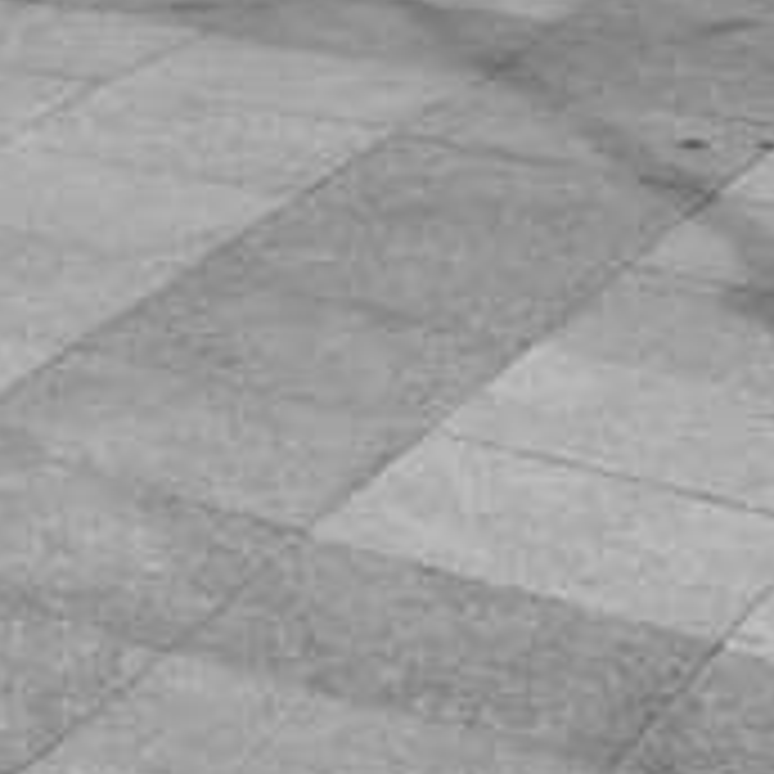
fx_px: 3592
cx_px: -1883
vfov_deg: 12.3
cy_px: 297
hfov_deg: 8.8
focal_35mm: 142
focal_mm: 16
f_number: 5.6
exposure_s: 1/3000
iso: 400
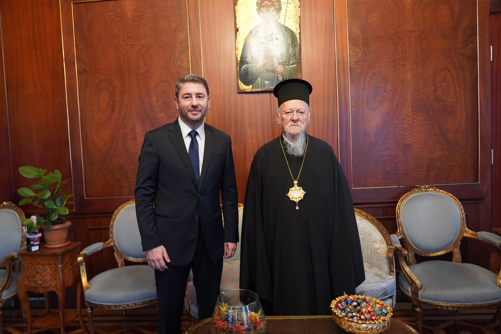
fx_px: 334
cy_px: 167
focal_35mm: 24
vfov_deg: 53.1
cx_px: 250
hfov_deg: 73.7
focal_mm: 24
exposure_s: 1/160
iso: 3200
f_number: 4
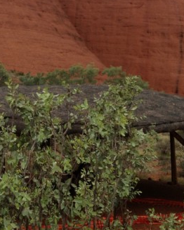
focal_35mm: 95
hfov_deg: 15.9
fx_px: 647
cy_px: 64
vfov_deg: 20.1
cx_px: 2
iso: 50
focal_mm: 4.28
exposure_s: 1/40
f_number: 2.4
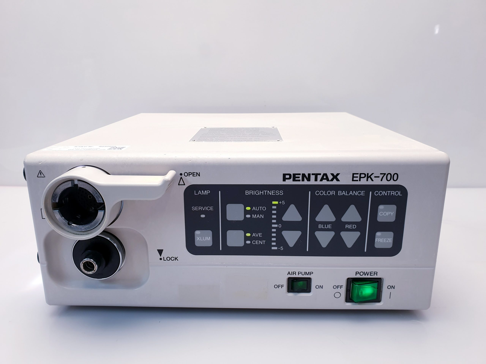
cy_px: 182
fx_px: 365
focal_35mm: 26
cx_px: 243
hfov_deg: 67.3
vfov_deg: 53.1
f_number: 2.4
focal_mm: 4.3
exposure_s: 1/50
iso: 64
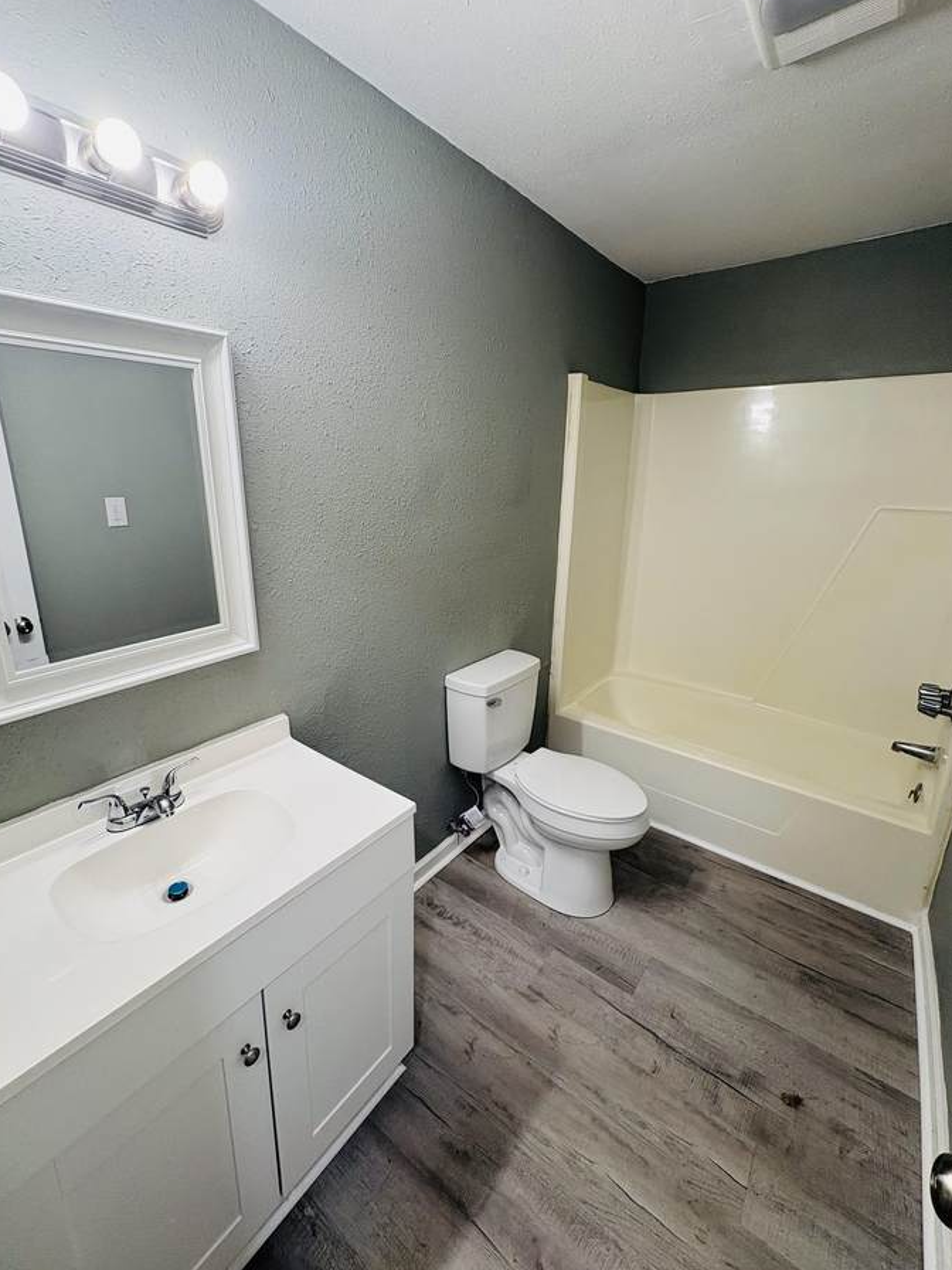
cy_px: 612
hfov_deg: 81.7
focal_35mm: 15
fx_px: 550
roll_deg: -0.9
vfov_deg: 98.1
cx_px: 450
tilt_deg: -15.5
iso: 125
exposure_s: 1/60
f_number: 2.2
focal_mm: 2.22
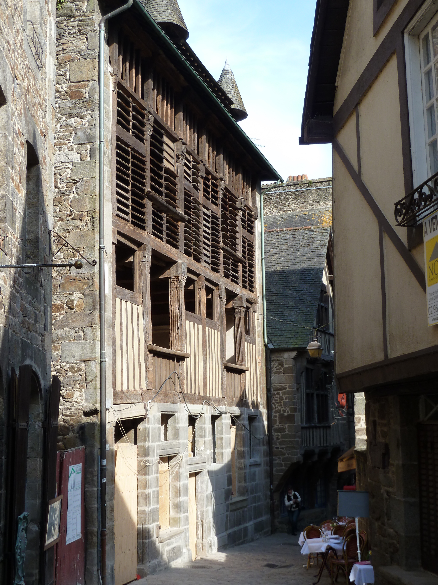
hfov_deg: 28.0
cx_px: 219
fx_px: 877
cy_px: 292
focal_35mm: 52
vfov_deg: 36.8
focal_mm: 8.5
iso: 80
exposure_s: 1/200
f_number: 3.8
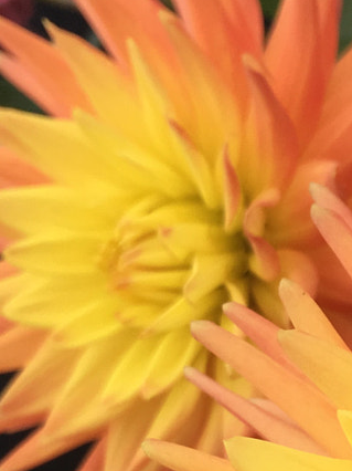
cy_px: 429
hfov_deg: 13.0
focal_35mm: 109
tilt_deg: -13.1
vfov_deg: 17.8
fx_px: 1479
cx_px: 477
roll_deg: +40.9
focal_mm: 4.15
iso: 25
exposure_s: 1/320
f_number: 2.2
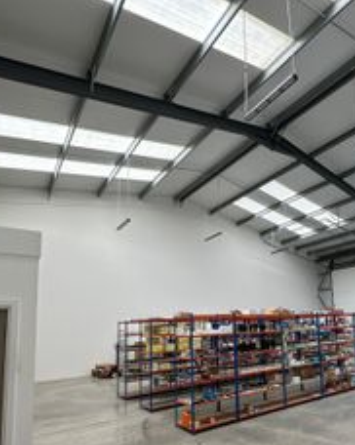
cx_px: 242
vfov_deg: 68.8
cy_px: 287
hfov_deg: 57.2
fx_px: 316
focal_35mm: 24
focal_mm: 2.22
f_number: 2.2
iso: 40
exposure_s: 1/195
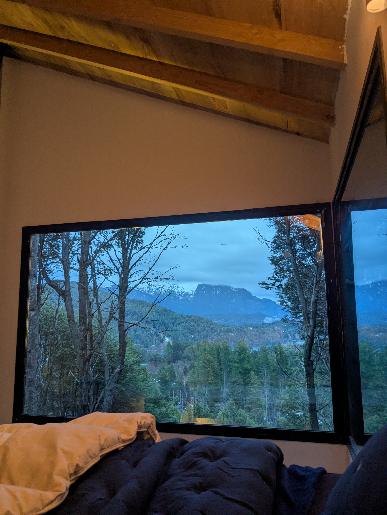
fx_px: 402
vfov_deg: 65.3
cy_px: 258
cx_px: 194
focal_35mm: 27
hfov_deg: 51.4
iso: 99
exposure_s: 1/25
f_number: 1.73
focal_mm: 4.38
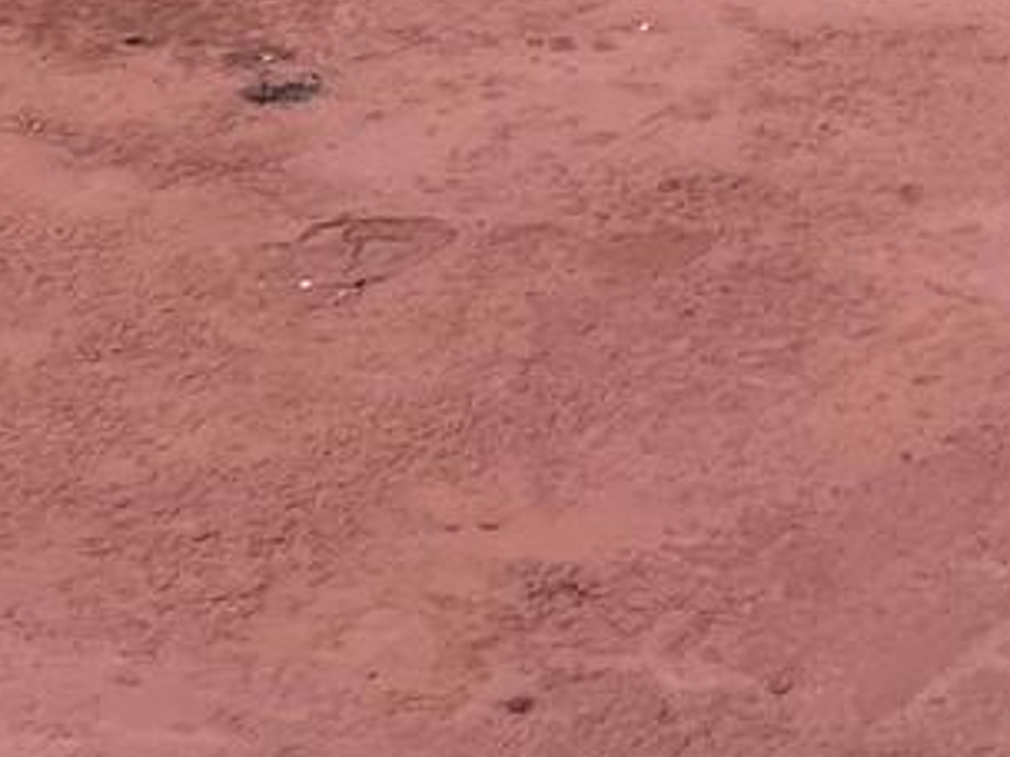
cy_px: -953
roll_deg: +1.9
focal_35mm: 137
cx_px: 631
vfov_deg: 9.8
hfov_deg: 14.4
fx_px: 3997
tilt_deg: -6.7
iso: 32
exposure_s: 1/3922
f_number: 1.6
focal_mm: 5.1
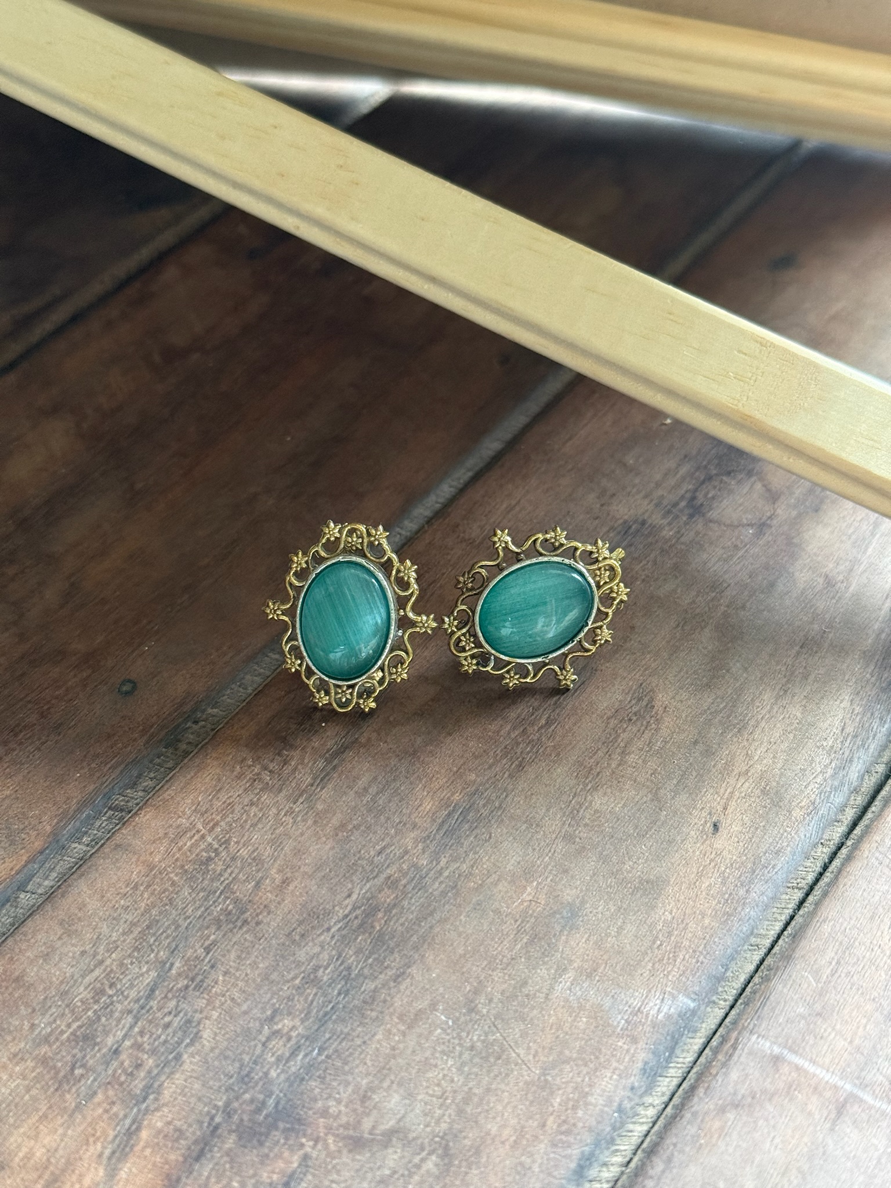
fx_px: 1647
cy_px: 594
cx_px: 446
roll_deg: -2.6
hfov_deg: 30.3
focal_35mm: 48
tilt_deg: -42.7
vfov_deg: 39.7
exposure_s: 1/56
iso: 250
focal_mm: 6.76
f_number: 1.78
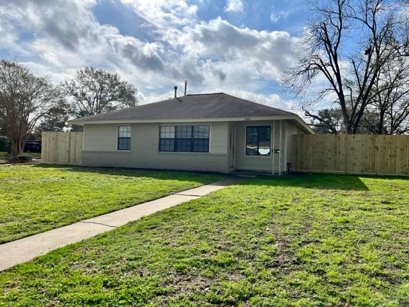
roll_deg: -1.2
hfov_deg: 67.3
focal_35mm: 26
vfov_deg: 53.1
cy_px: 154
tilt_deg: +0.2
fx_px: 307
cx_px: 204
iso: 50
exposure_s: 1/6494
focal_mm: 5.1
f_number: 1.6
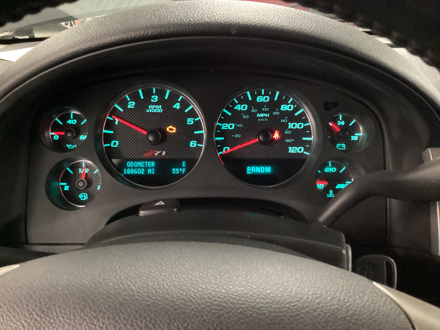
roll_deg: -2.2
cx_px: 220
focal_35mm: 31
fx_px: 394
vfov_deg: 45.4
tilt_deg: -27.8
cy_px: 165
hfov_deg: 58.4
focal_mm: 3.3
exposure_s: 1/17
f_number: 2.4
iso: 800
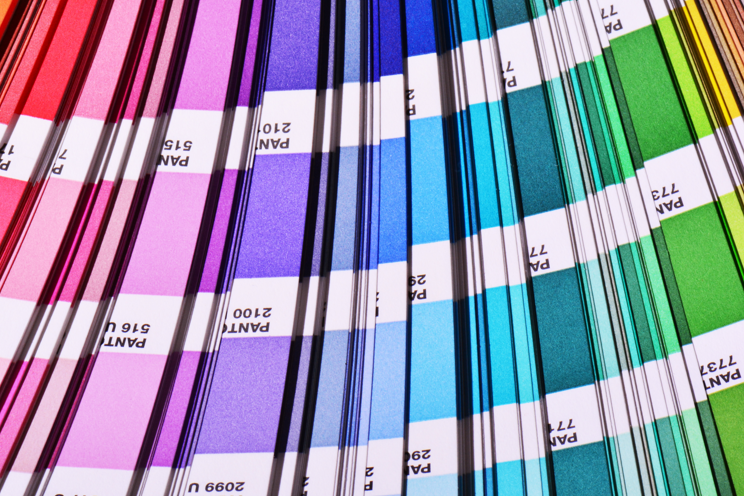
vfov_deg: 6.1
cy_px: 269
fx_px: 4685
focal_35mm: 227
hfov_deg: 9.1
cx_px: 209
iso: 250
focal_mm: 105
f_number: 25
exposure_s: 1/40
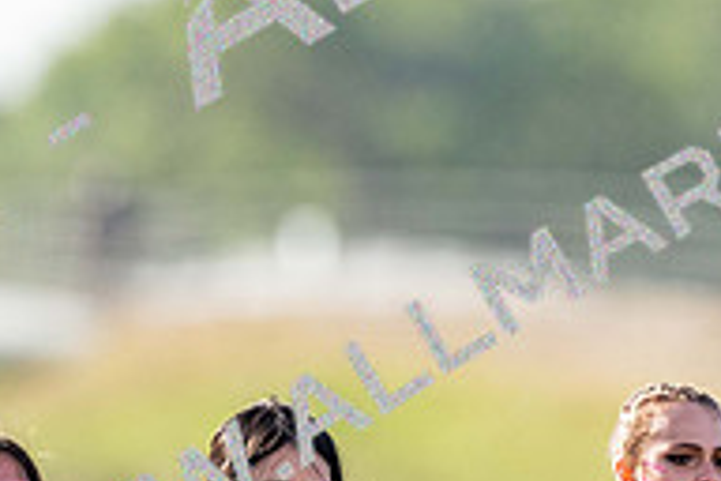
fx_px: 36267
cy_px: 659
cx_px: 387
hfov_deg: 1.1
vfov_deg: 0.8
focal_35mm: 1811
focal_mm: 600
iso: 1000
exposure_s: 1/2500
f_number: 5.6
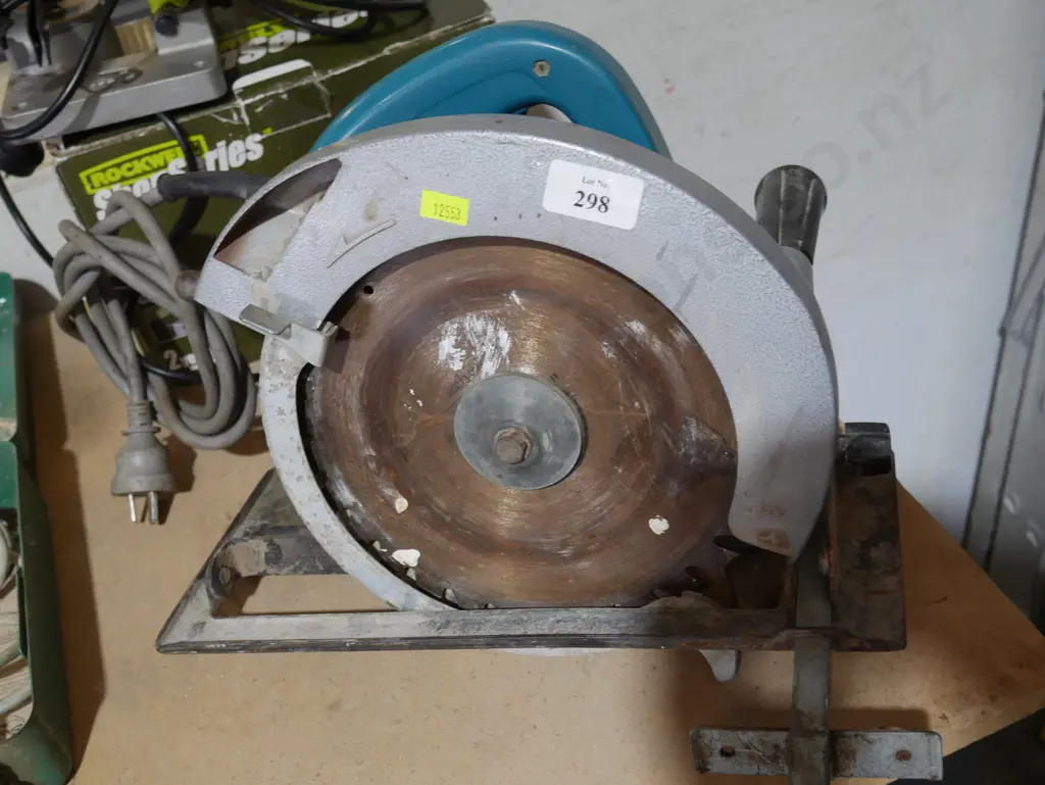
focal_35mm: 40
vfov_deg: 36.0
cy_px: 392
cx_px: 522
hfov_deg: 46.8
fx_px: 1208
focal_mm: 20
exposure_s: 1/60
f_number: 4.5
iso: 640
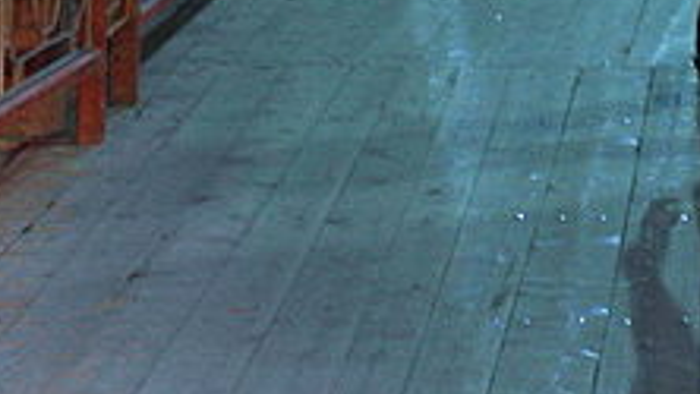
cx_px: 782
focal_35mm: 145
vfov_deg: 8.0
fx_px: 2692
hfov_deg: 14.5
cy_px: -362
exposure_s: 1/6
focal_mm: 20
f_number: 3.5
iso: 800
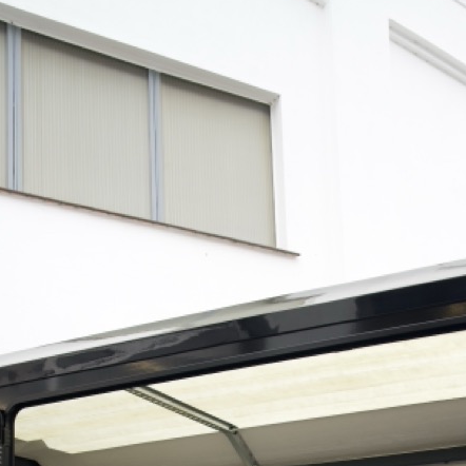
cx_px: 294
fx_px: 899
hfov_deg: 29.0
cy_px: 591
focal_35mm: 59
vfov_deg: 25.4
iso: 320
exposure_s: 1/500
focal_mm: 24
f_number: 2.8
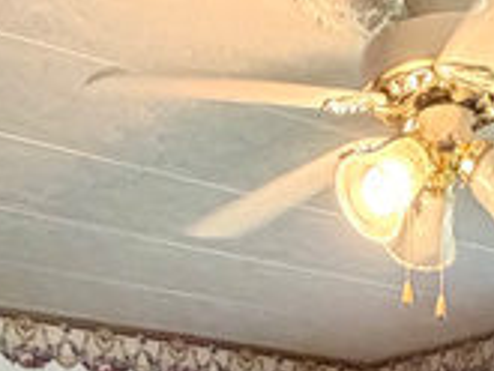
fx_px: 1242
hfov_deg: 22.4
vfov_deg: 12.6
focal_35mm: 87
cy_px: 930
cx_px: 311
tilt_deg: -13.2
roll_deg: +0.1
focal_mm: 2.22
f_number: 2.2
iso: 320
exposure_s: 1/60
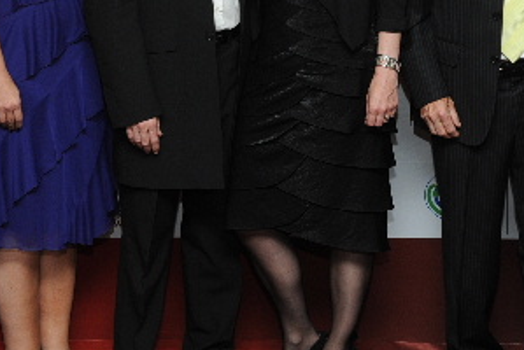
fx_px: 1559
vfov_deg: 12.6
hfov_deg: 19.1
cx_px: 258
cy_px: -18
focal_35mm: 107
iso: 2000
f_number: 8
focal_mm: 50
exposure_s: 1/60
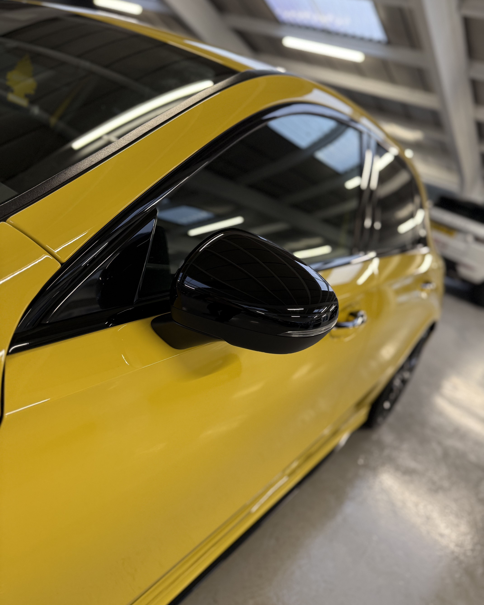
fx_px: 448
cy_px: 290
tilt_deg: -15.0
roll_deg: -20.8
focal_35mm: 25
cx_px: 242
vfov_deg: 68.1
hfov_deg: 56.8
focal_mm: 6.76
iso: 200
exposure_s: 1/100
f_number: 1.78
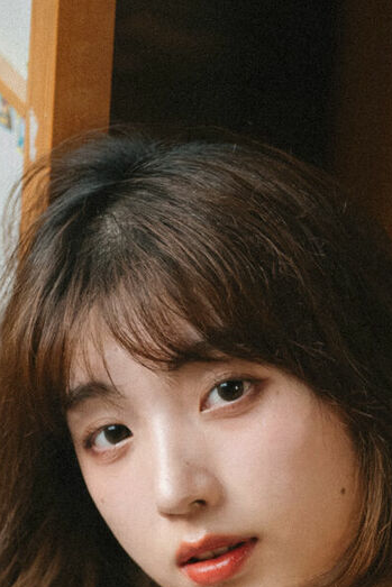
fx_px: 5402
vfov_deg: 6.2
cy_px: 839
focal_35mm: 331
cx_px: 292
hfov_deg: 4.2
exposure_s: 1/640
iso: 400
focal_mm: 110
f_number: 2.8
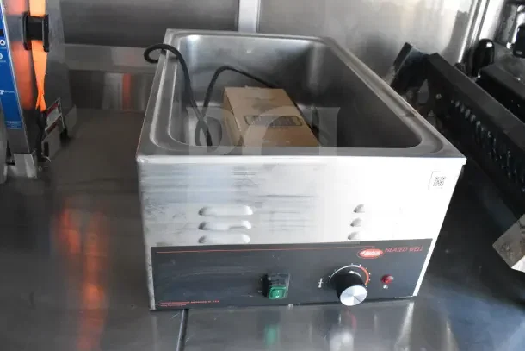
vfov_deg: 43.6
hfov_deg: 61.9
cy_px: 176
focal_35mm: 30
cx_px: 262
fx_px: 438
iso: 6400
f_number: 6.3
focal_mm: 20
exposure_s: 1/160
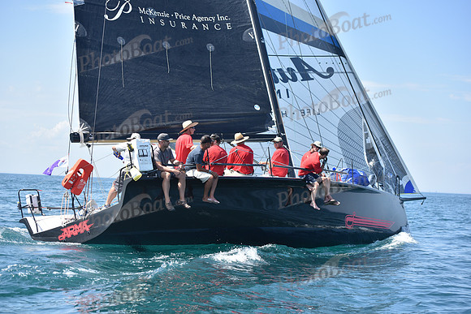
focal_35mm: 70
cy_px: 157
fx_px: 916
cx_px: 236
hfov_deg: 28.8
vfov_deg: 19.5
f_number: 4.5
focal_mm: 70
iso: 250
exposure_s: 1/1250
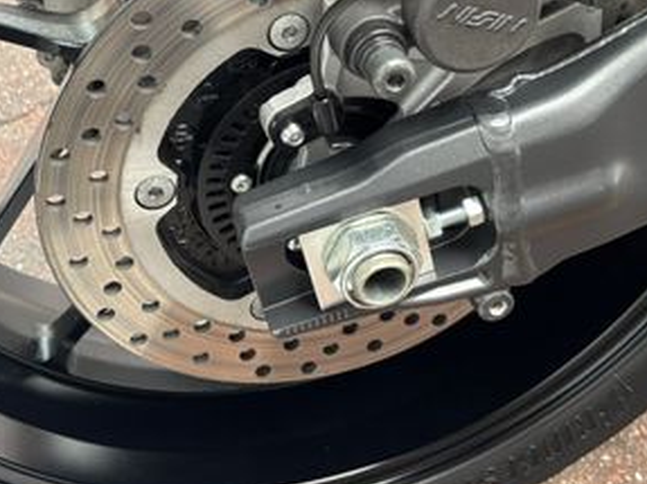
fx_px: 1084
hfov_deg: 33.2
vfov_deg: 24.5
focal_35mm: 58
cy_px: 50
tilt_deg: -45.6
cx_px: 275
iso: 200
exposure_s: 1/60
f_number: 1.6
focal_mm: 5.96
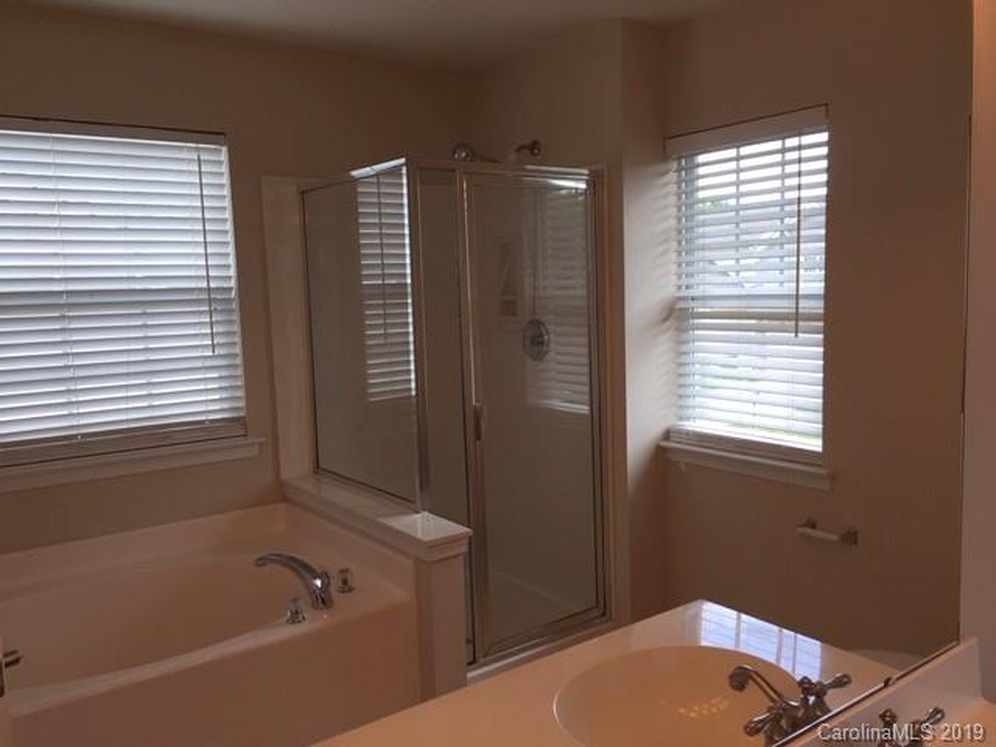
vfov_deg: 48.2
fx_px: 834
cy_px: 374
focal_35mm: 29
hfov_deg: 61.7
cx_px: 498
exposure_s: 1/120
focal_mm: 4.15
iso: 32
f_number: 2.2
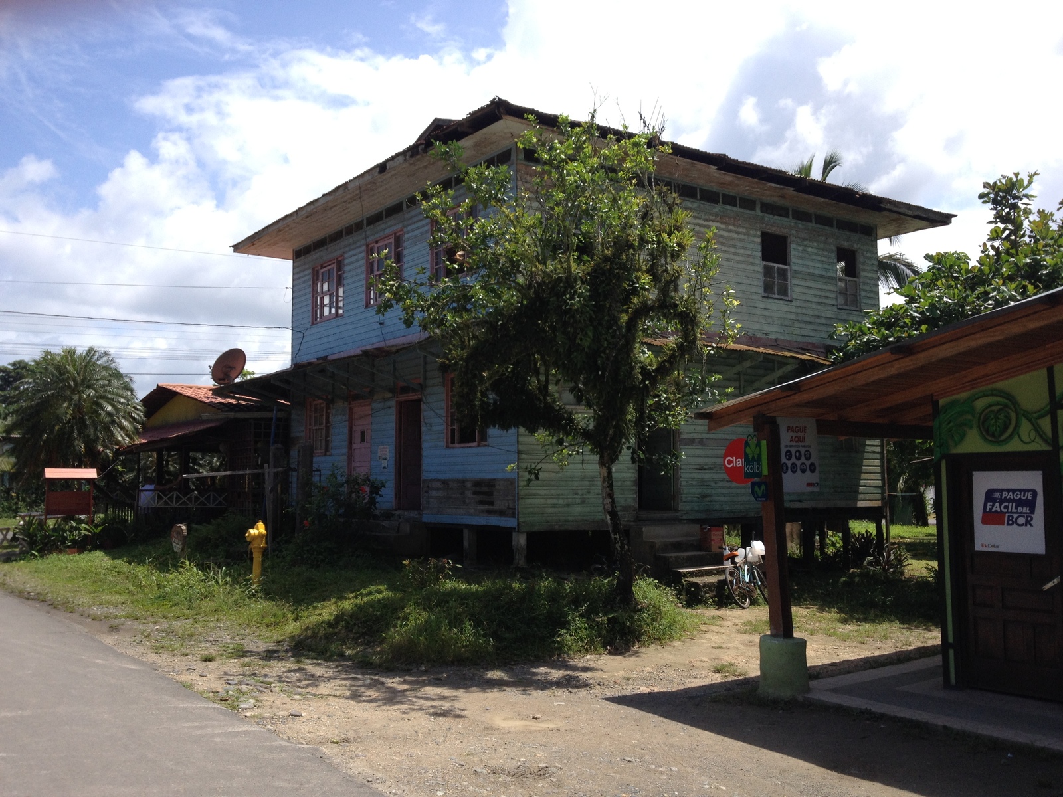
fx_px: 1075
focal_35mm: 35
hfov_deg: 52.6
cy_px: 398
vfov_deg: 40.7
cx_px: 532
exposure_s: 1/1453
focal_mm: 4.28
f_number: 2.4
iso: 50
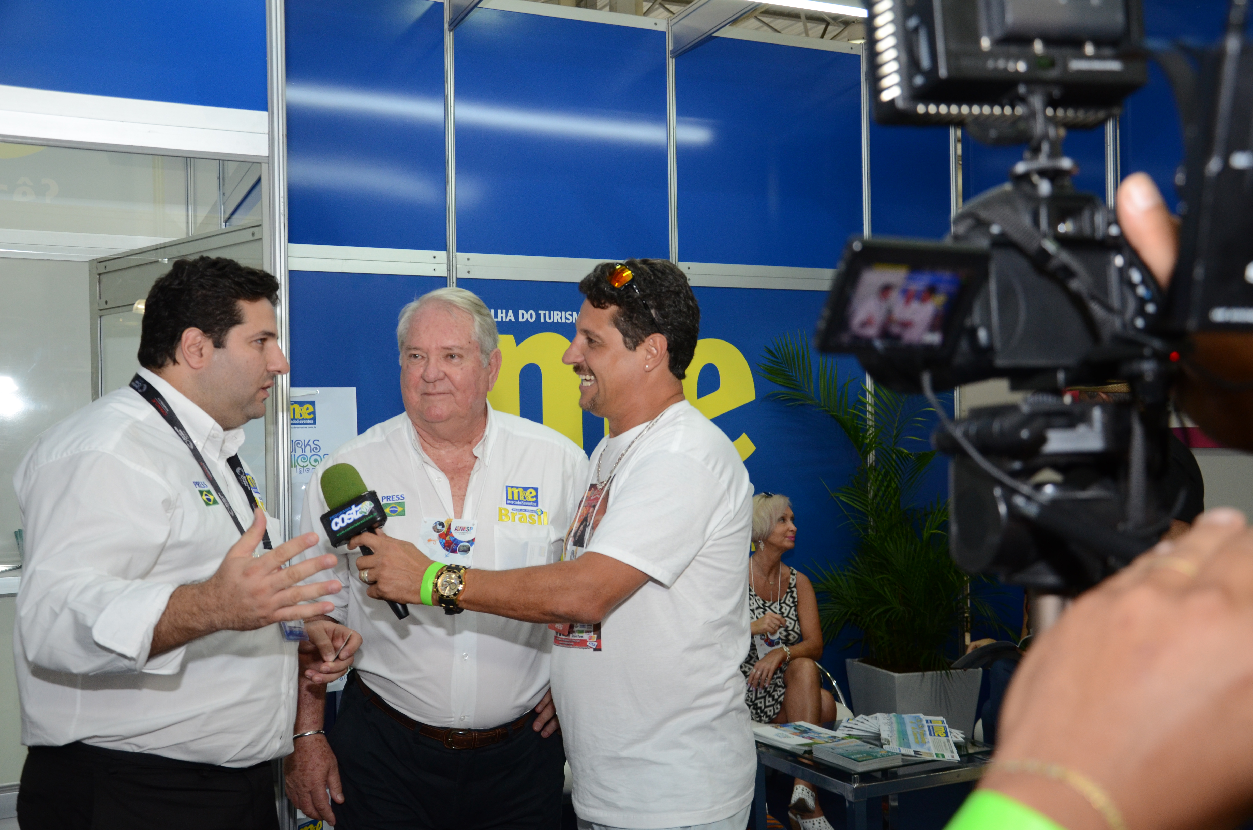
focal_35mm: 38
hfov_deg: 51.4
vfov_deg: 35.3
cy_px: 415
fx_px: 1303
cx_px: 626
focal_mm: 25
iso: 800
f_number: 5
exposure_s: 1/100
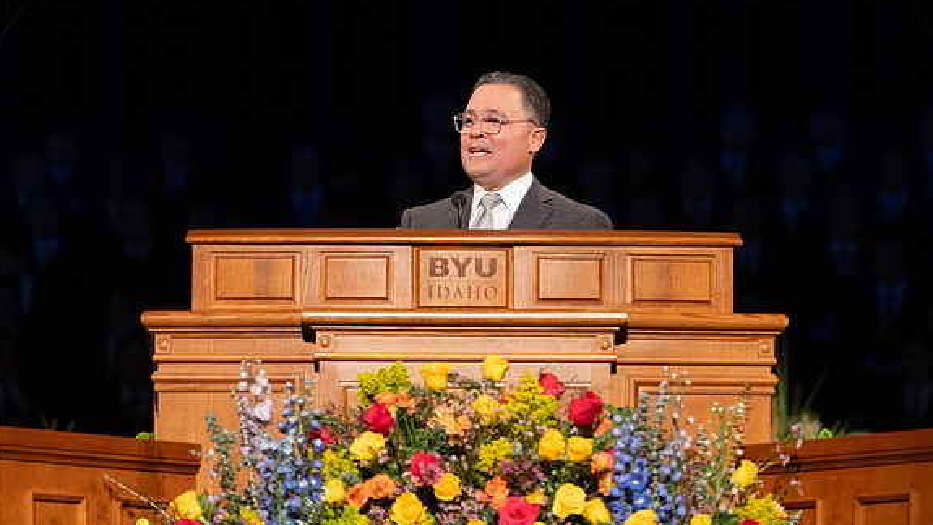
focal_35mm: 222
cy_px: 182
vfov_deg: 5.5
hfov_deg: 9.7
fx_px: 5494
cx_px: 490
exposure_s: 1/320
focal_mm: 165
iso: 1000
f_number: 3.2
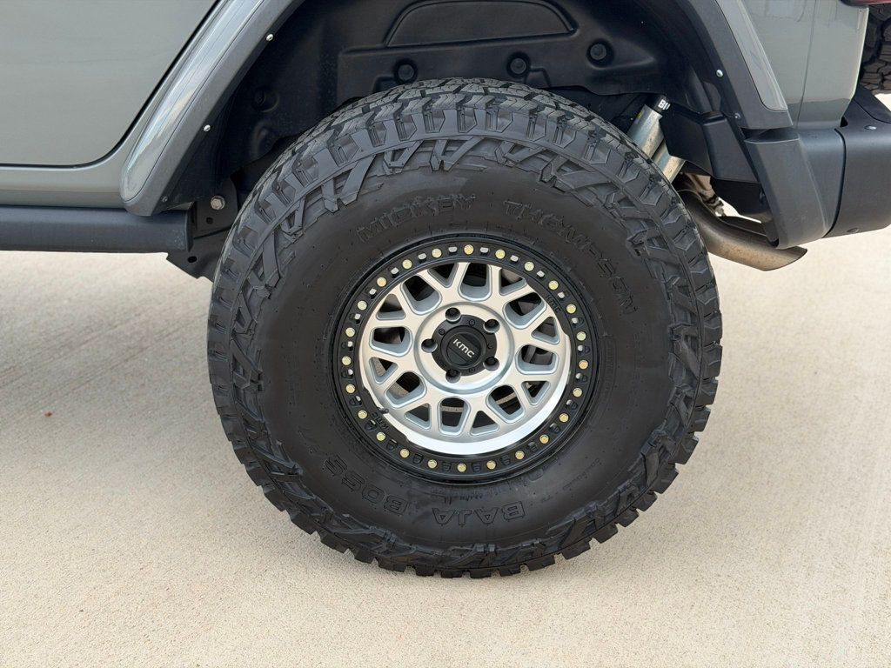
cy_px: 334
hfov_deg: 39.7
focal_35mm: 48
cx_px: 446
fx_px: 1235
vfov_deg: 30.3
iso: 64
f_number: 1.78
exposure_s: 1/229
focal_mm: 6.76
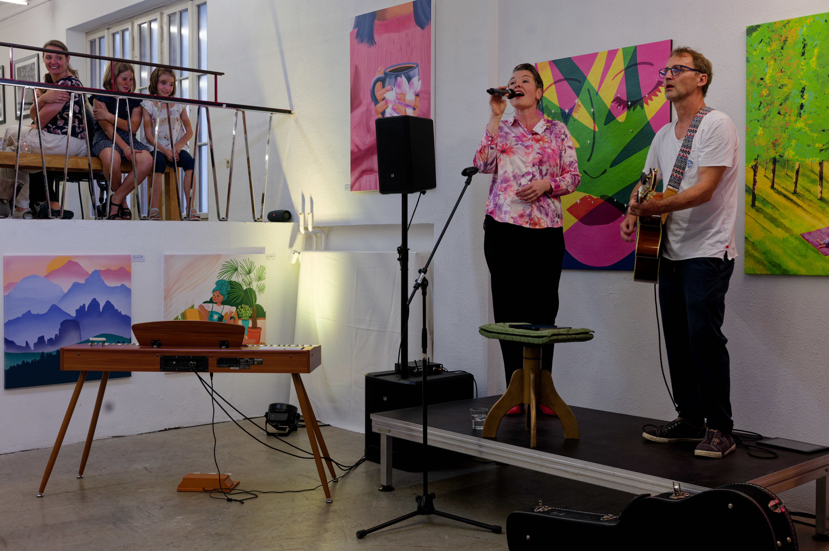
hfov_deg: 48.5
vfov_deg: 33.4
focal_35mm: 40
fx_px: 920
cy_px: 276
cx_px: 414
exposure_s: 1/60
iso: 450
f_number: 5.6
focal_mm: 40
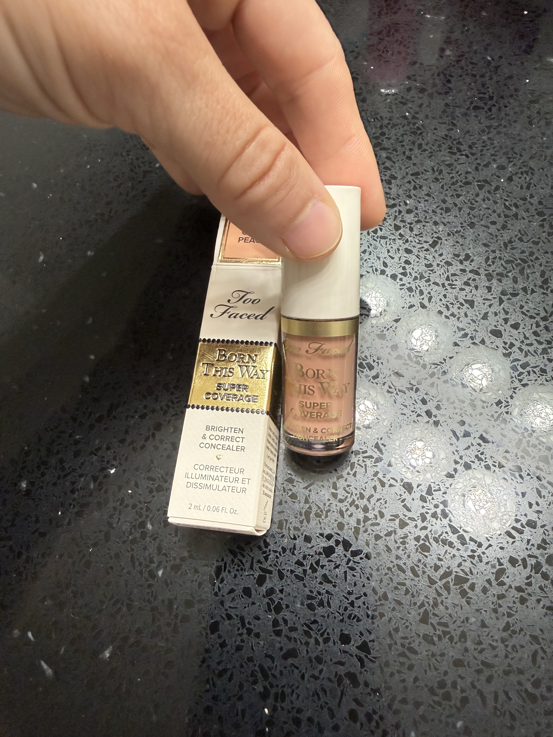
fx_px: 511
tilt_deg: -65.9
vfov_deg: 71.6
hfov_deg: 56.8
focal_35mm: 24
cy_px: 368
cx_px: 276
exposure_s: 1/120
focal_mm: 2.22
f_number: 2.2
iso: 250
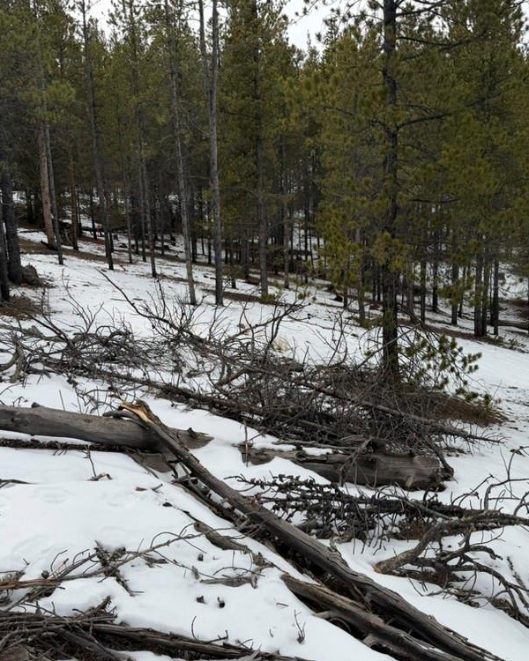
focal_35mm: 32
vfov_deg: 55.7
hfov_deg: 45.8
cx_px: 252
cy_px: 334
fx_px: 626
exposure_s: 1/4405
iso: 100
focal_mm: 6.76
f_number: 1.78
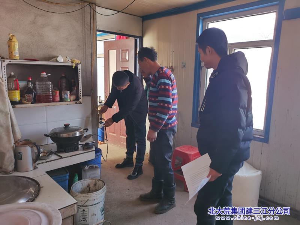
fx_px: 234
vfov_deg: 51.4
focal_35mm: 27
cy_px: 112
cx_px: 150
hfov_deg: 65.3
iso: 250
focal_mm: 5.58
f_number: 1.8
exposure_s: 1/100
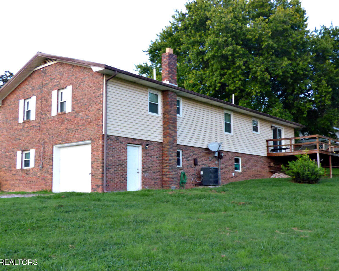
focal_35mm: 34
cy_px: 136
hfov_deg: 52.8
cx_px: 165
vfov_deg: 43.4
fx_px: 341
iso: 400
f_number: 3.4
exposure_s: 1/40
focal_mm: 5.78
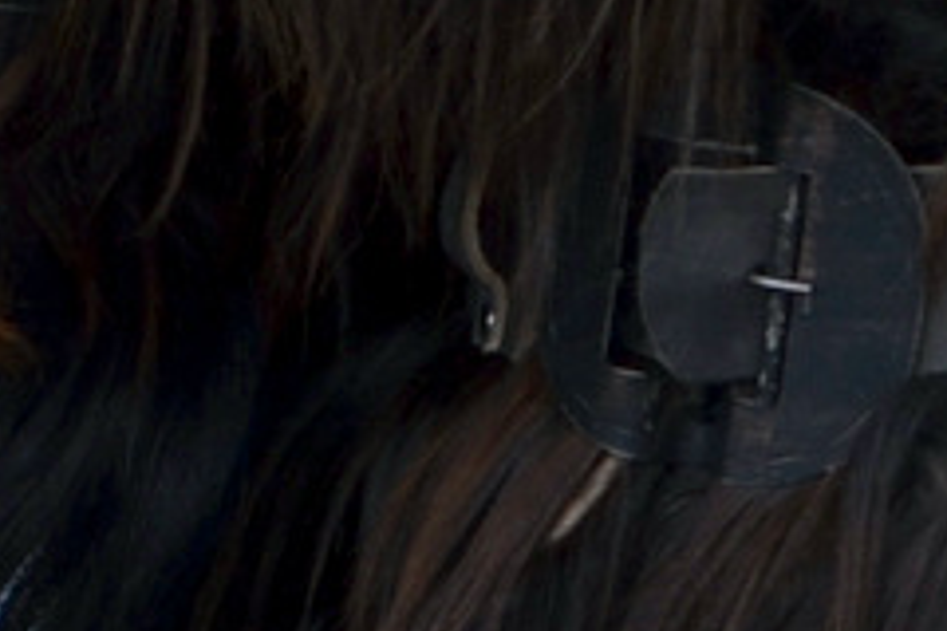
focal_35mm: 519
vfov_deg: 2.6
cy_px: -625
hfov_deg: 4.0
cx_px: 1069
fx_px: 13652
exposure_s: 1/200
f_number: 8
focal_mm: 52
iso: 100
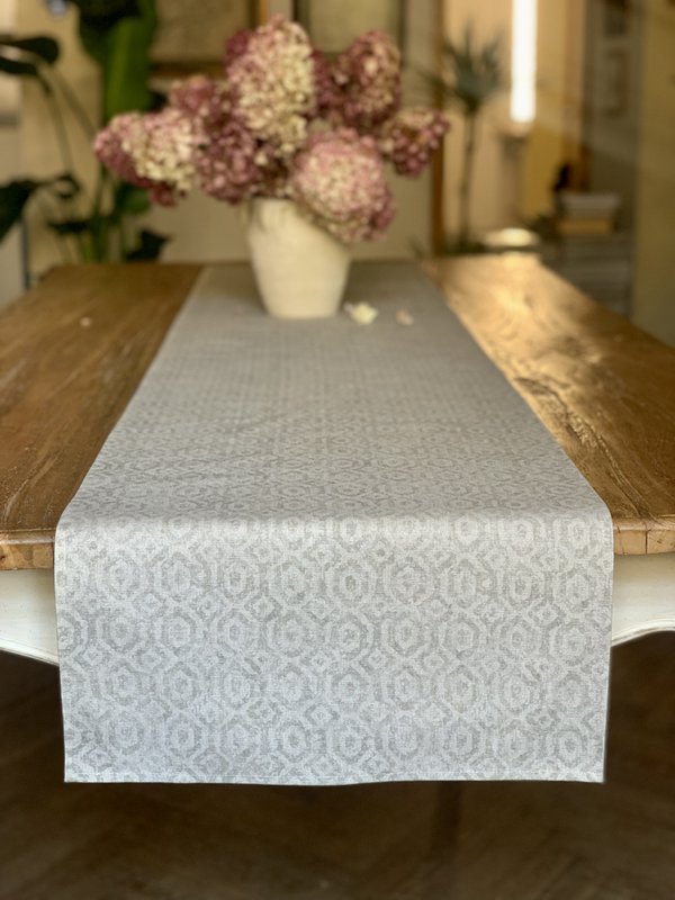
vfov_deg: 36.8
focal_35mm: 52
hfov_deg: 28.0
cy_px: 450
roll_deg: +0.2
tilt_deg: -14.4
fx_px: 1352
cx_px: 338
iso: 125
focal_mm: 6
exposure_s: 1/67
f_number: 2.4
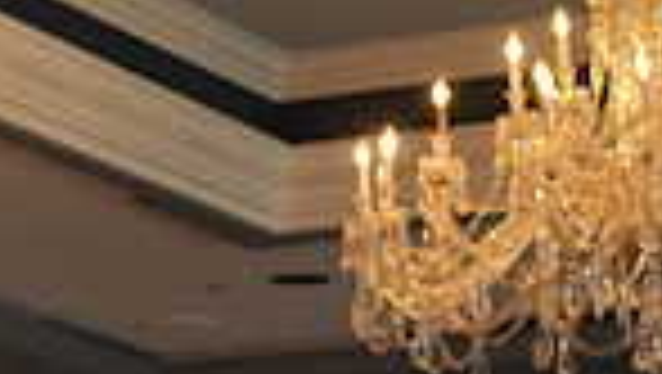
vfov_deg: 4.3
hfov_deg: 7.8
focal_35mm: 277
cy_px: 1086
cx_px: 34
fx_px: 4867
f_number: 4
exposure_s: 1/400
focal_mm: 67
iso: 3200
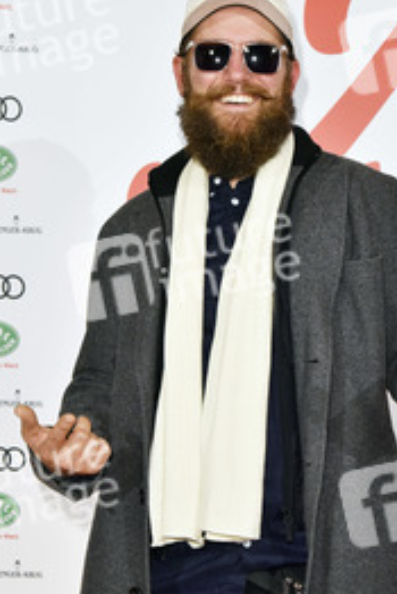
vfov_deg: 20.5
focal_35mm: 99
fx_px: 1635
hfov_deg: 13.8
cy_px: 381
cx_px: 250
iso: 2500
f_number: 6.3
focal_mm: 65
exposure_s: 1/160
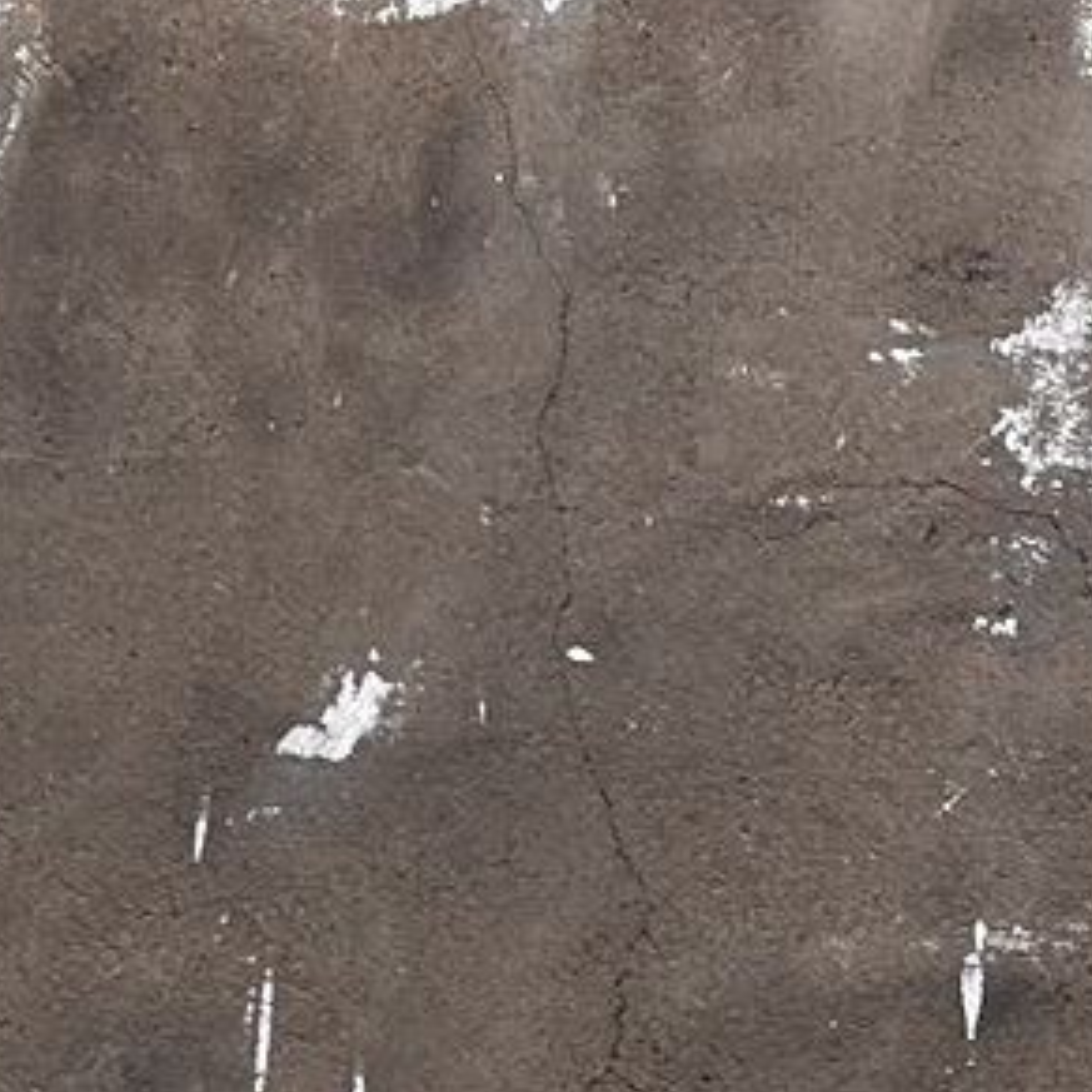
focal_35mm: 146
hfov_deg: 10.7
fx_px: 5211
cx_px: 2375
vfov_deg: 11.8
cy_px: 1216
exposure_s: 1/163
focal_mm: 6.86
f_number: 1.78
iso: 80
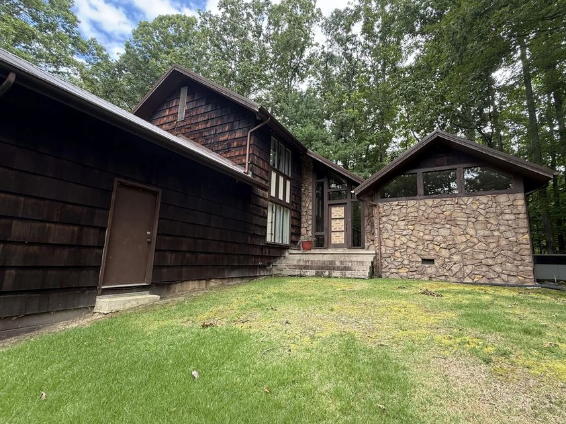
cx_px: 310
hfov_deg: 90.8
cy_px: 212
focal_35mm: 17
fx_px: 278
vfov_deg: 74.7
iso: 50
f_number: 2.2
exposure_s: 1/99
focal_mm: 2.22
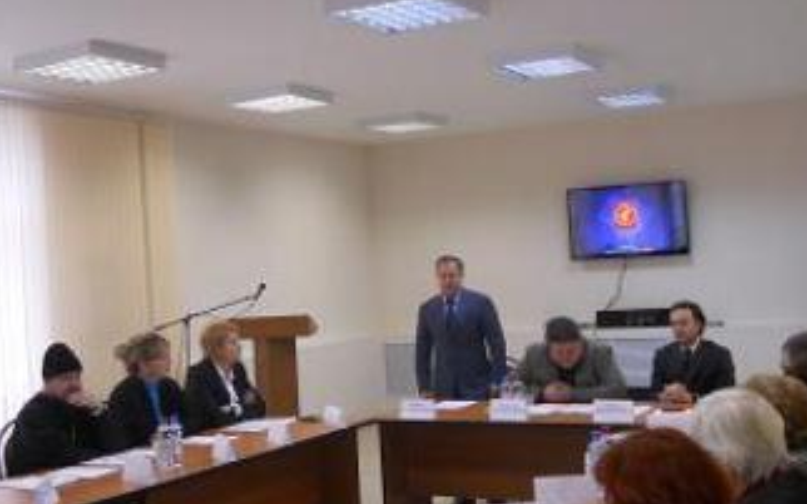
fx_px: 1055
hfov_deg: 41.8
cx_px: 431
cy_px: 280
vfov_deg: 26.8
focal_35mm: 48
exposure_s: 1/30
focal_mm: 6.72
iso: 200
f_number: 3.1
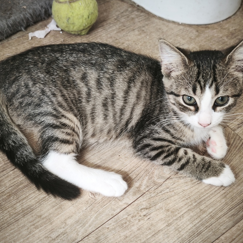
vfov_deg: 35.4
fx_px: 381
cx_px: 138
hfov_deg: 35.3
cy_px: 123
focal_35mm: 48
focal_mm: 5.35
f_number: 1.7
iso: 250
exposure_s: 1/50
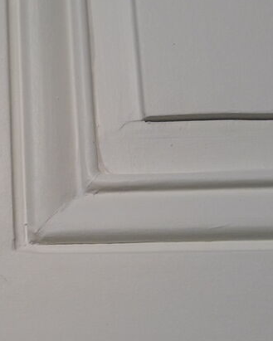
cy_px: 213
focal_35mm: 71
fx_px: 717
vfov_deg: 26.7
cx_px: -1
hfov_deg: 20.8
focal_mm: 3.7
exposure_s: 1/10526
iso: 40
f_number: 1.9
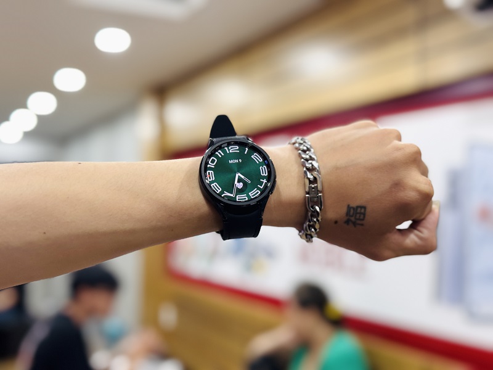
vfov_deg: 30.3
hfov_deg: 39.7
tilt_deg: +1.5
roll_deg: -0.5
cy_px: 185
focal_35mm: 48
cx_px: 246
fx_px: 684
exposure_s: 1/60
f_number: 1.78
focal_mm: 6.76
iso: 250
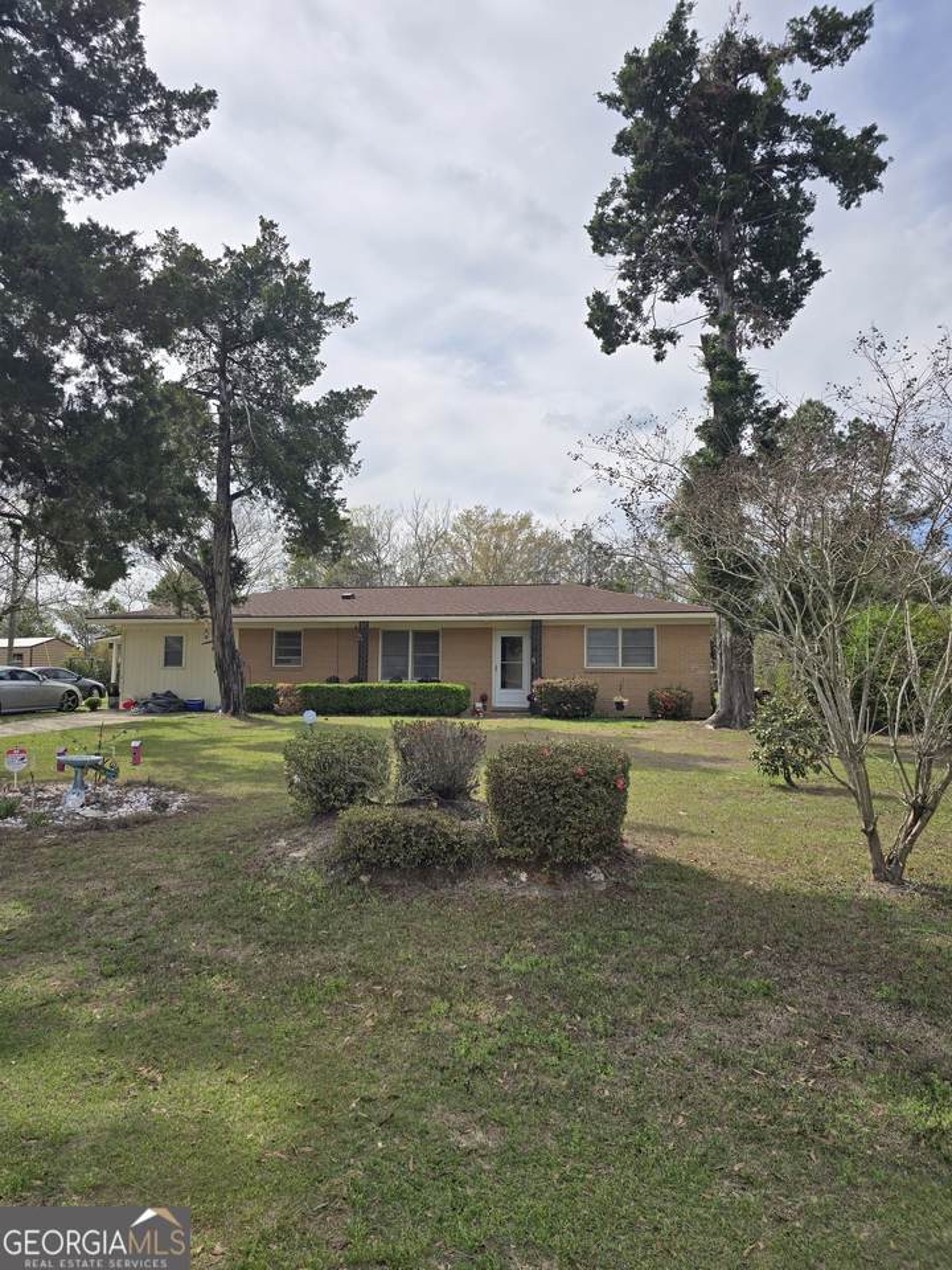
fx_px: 843
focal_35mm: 23
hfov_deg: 58.9
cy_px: 635
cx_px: 476
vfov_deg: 73.9
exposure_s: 1/939
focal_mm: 6.3
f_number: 1.7
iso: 12
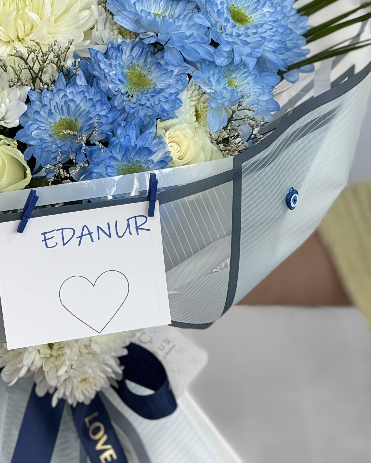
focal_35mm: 245
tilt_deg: -10.1
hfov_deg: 6.3
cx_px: 64
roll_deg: +0.6
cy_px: 240
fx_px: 3363
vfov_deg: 7.9
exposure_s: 1/100
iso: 100
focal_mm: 15.66
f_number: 2.8
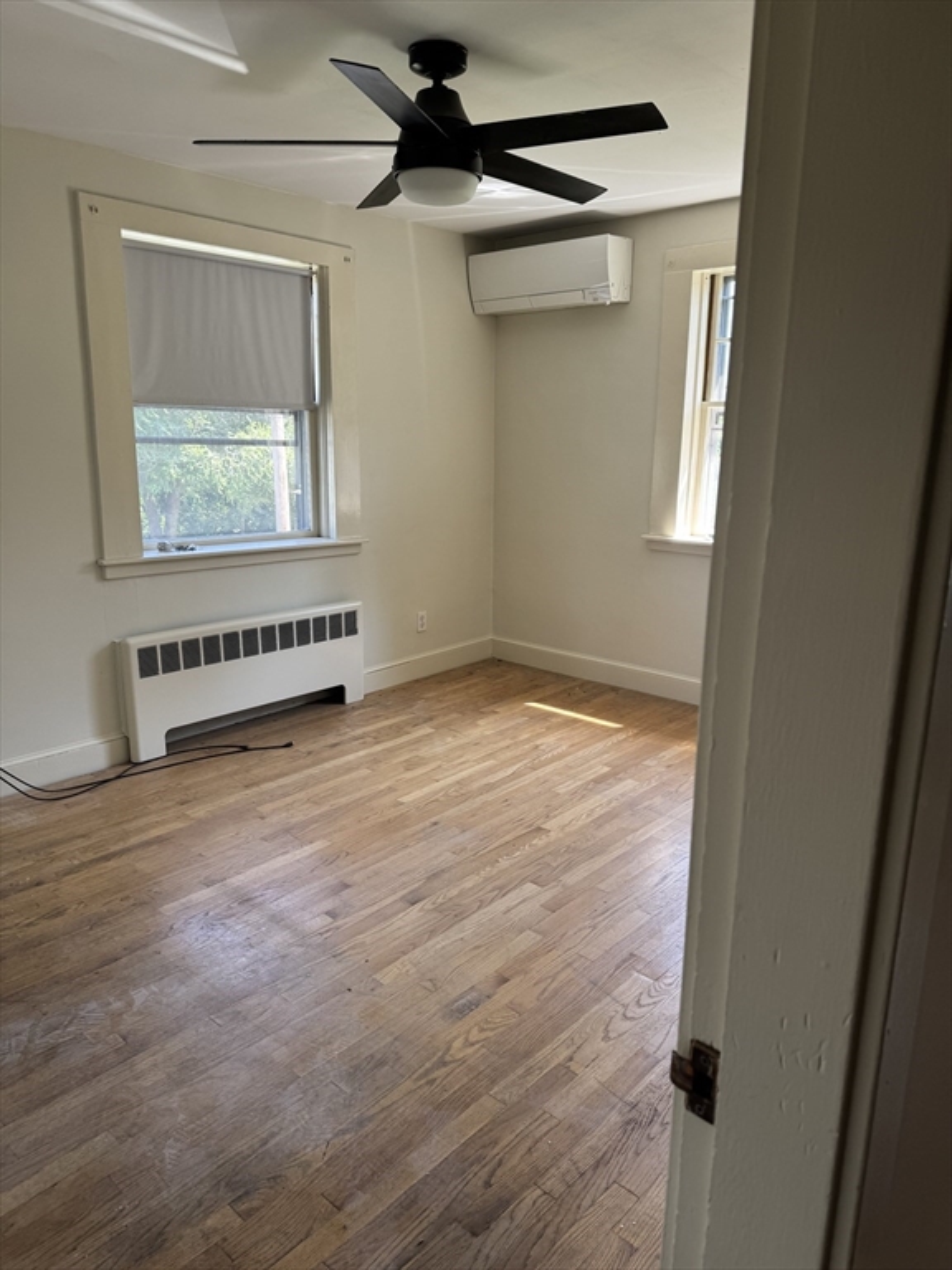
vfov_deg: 71.6
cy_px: 635
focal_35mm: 24
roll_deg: -0.6
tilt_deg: -14.1
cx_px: 476
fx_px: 880
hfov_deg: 56.8
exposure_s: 1/121
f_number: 1.78
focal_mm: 6.76
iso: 100
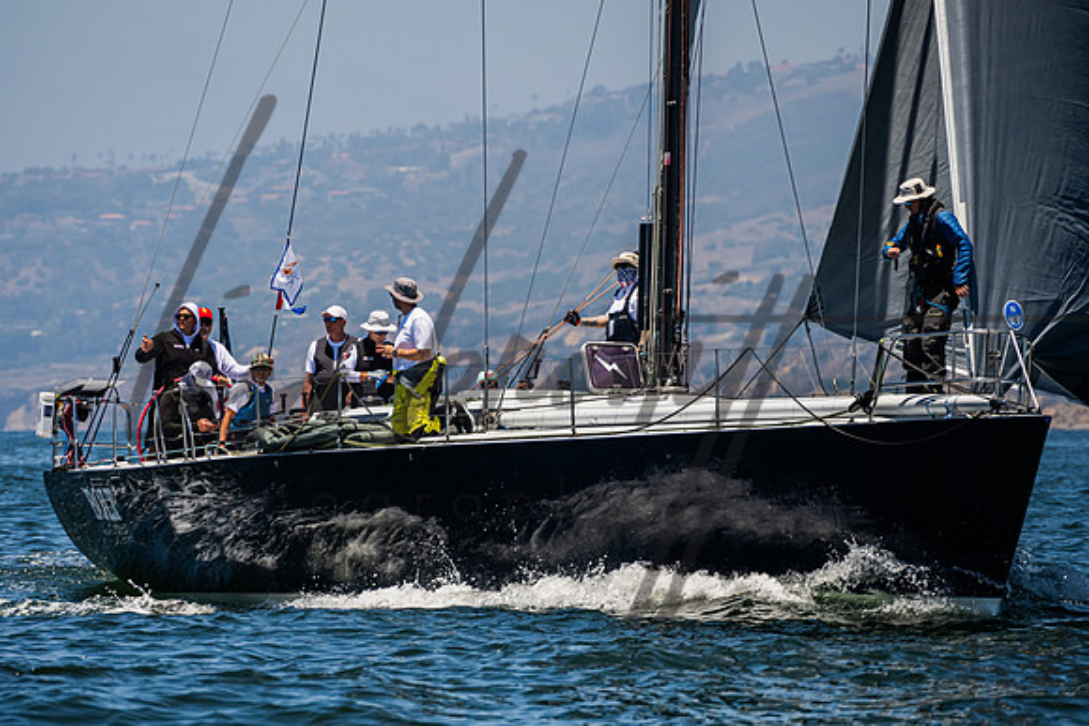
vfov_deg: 3.4
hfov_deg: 5.1
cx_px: 430
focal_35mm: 406
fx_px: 12281
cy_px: 412
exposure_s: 1/1600
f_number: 8
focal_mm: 320
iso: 500
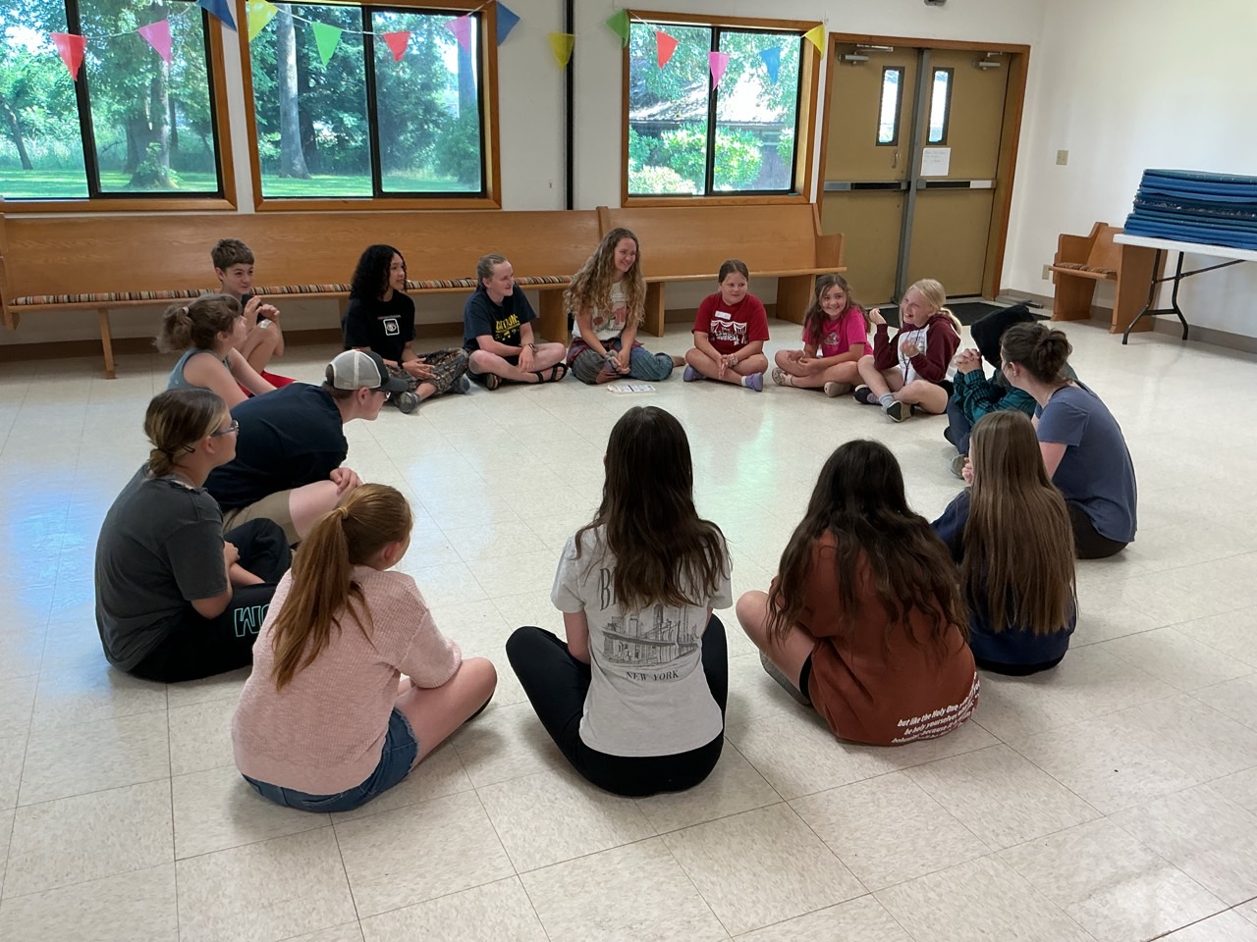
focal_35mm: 29
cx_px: 628
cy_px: 471
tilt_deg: -18.1
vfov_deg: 48.2
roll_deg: -0.6
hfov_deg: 61.7
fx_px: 1053
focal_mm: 3
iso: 64
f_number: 1.8
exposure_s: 1/60
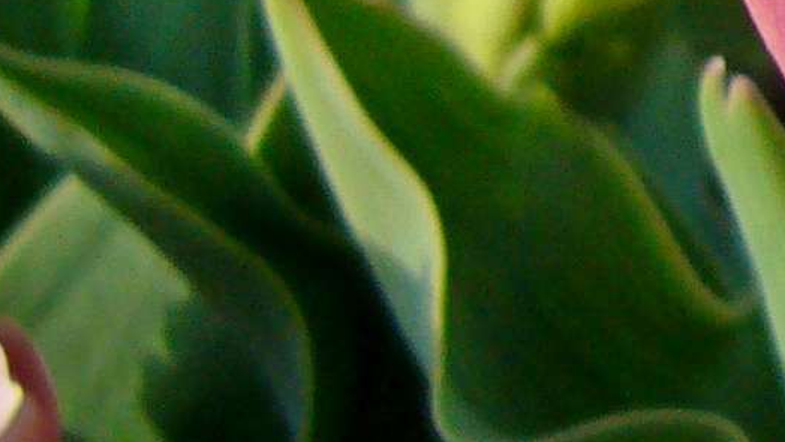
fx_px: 4268
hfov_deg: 9.8
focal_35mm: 205
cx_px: 1567
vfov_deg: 5.9
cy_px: -259
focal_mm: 5.8
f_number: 2.8
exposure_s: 1/250
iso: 80
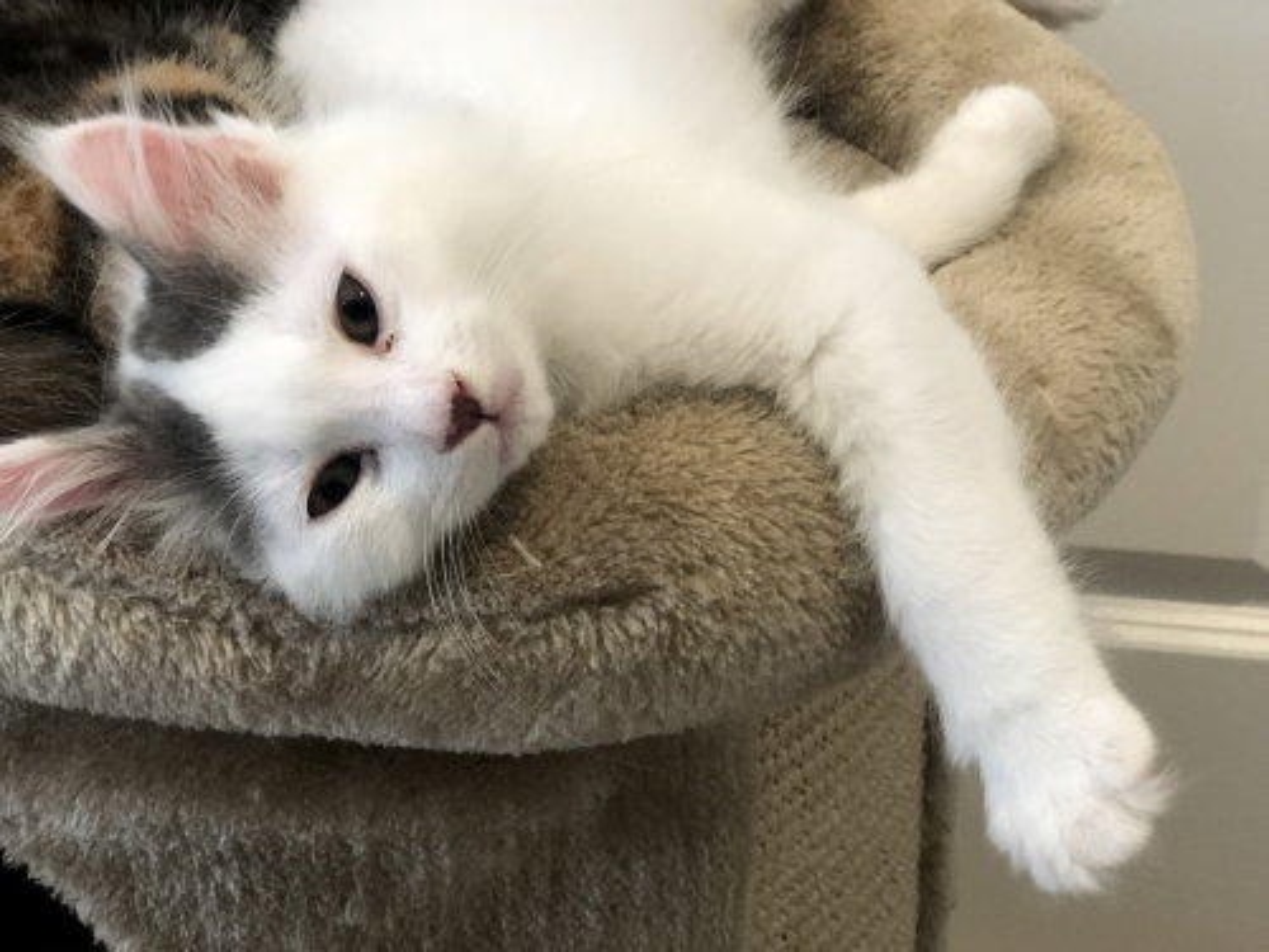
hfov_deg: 33.8
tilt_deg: -27.3
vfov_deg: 25.7
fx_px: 2090
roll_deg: +1.0
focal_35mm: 57
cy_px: 476
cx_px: 634
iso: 250
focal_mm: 6.6
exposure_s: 1/30
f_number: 2.8
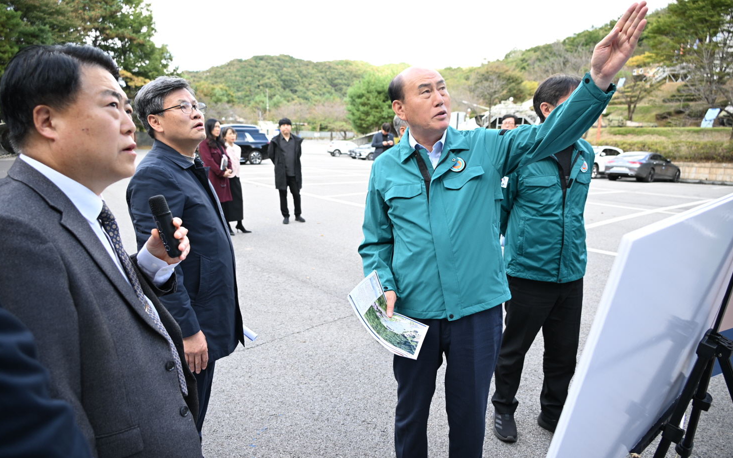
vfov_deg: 49.3
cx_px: 372
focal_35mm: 25
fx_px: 499
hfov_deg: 72.6
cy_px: 230
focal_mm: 24
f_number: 4
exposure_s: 1/125
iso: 160
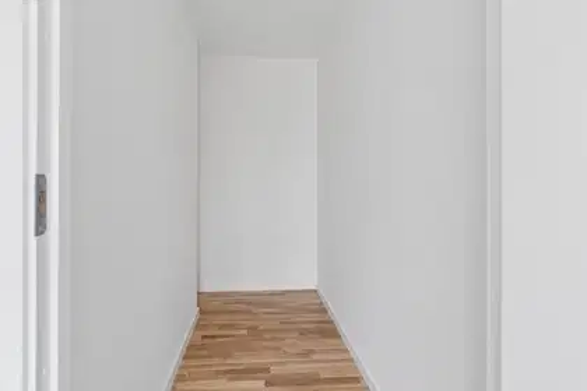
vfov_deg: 59.5
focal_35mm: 21
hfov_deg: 81.2
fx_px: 342
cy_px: 196
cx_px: 294
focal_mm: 14
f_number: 8
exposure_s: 1/10
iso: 200
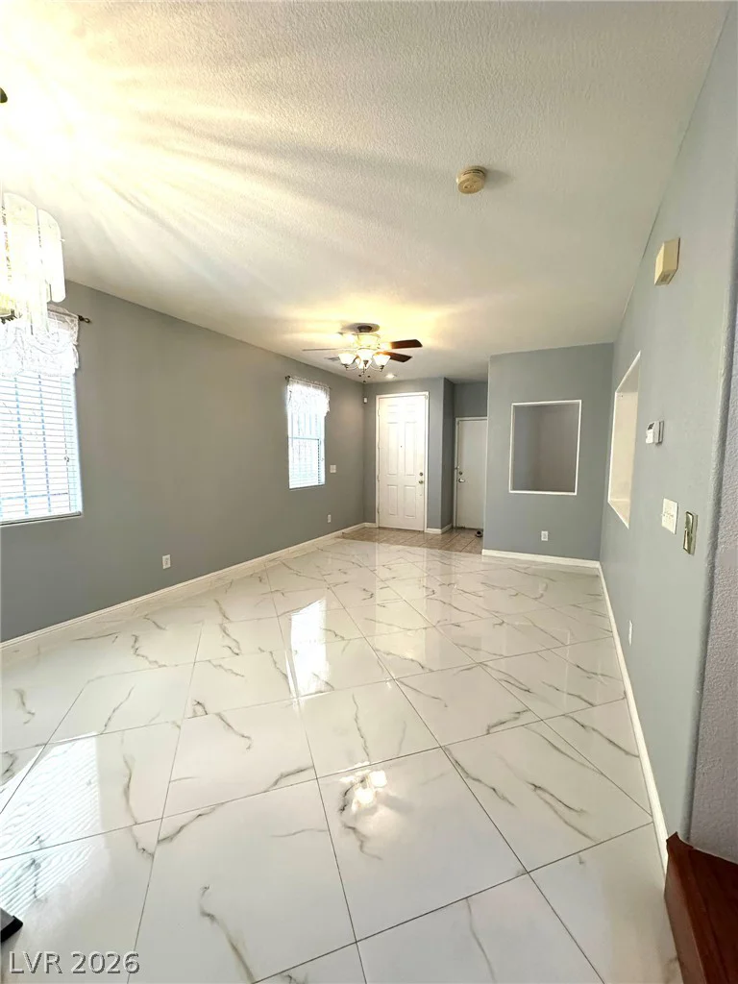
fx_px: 398
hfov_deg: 85.7
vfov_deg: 102.1
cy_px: 492
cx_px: 369
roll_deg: -0.8
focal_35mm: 14
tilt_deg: -6.7
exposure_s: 1/120
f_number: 2.2
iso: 200
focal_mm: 2.22
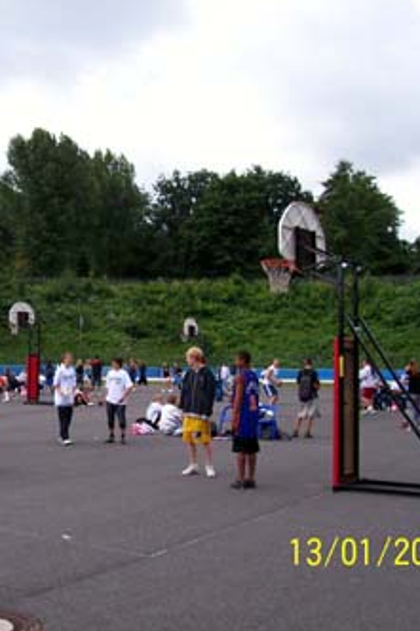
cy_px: 316
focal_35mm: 48
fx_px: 841
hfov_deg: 27.4
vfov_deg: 41.1
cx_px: 78
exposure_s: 1/742
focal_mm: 5.6
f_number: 2.7
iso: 80
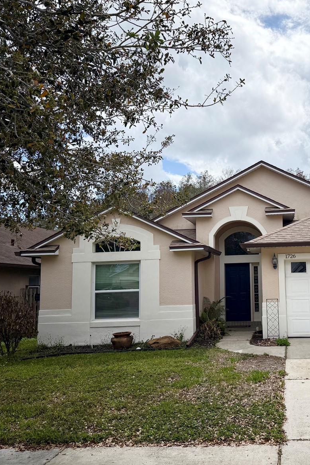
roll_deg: +1.7
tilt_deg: +7.5
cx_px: 255
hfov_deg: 37.3
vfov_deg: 55.8
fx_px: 439
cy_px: 230
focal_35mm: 34
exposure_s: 1/11905
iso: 125
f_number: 1.78
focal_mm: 6.76
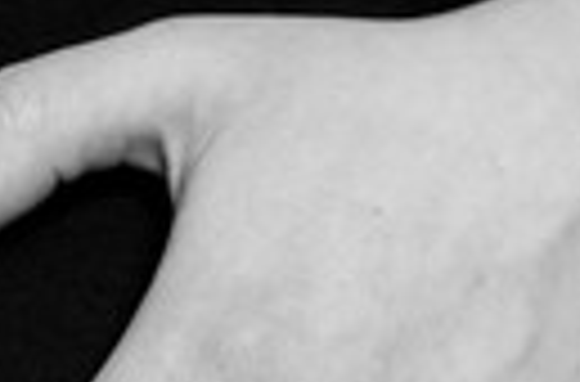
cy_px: 548
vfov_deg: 11.7
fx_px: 1798
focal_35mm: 112
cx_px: -180
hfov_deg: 17.2
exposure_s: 1/200
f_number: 2.8
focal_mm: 24
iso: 250
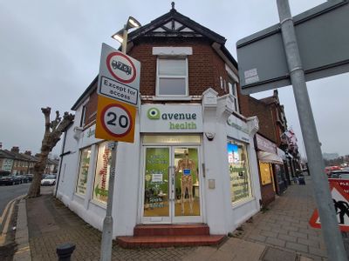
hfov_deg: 94.5
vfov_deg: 78.1
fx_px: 161
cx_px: 174
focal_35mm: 16
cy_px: 130
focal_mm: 1.64
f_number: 2.2
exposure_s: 1/50
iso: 160
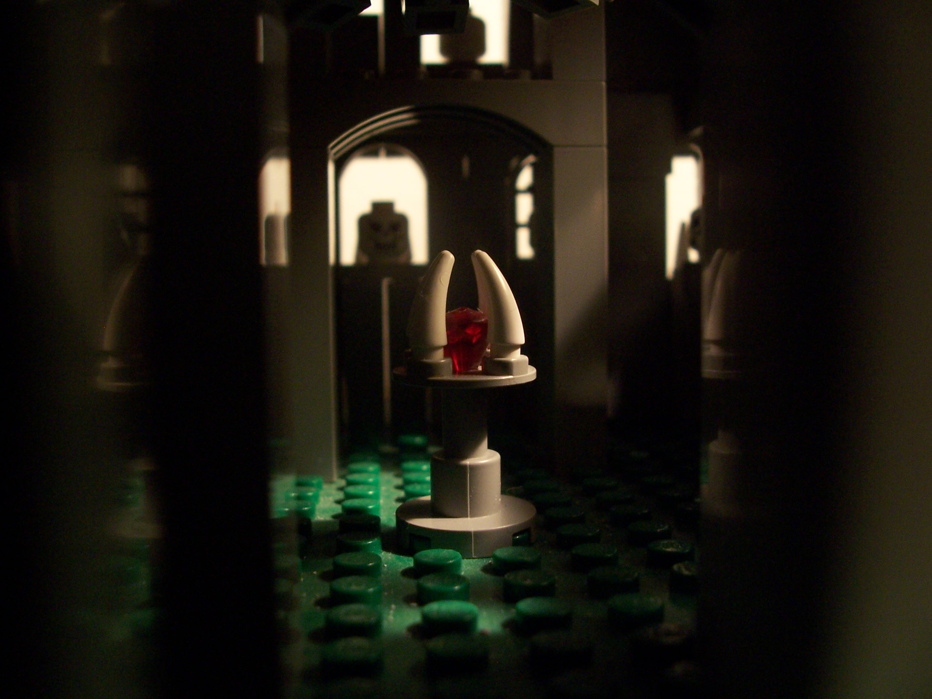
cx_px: 466
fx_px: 942
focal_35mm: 35
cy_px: 350
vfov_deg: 40.7
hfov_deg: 52.6
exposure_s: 1/8
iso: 140
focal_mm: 6
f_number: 2.8
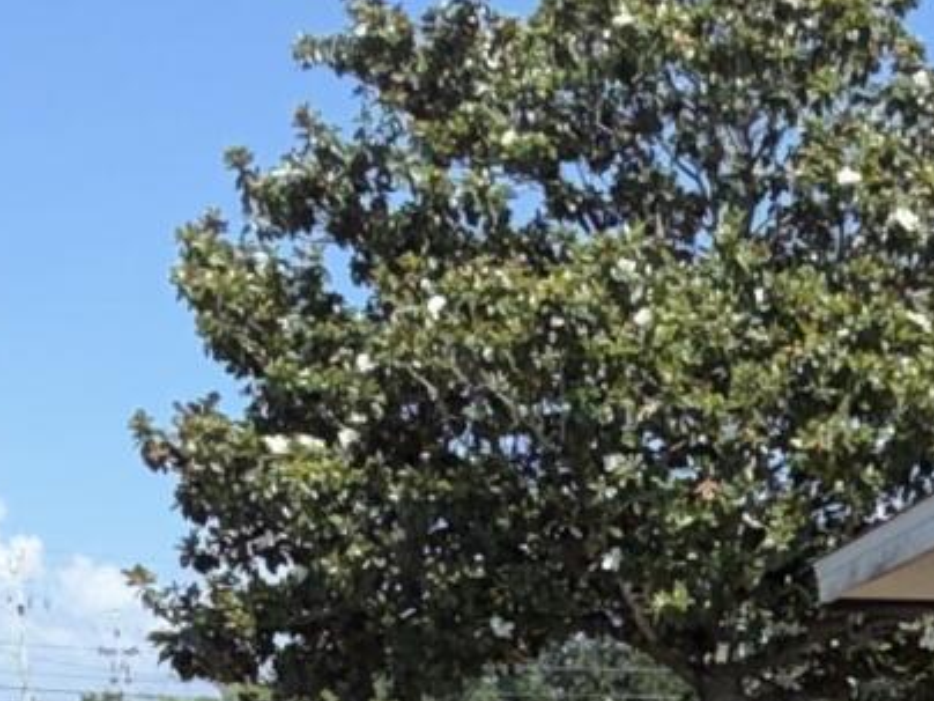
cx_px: 999
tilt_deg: -12.8
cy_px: 1416
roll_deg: +0.8
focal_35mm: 104
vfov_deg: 12.5
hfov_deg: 18.3
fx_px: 2806
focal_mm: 2.22
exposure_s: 1/1017
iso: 16
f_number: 2.2
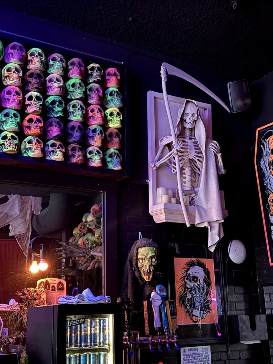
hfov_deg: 30.3
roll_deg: +1.6
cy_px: 182
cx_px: 136
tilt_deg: +15.0
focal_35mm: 48
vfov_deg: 39.7
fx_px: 505
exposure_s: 1/15
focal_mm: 6.76
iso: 1000
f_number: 1.78
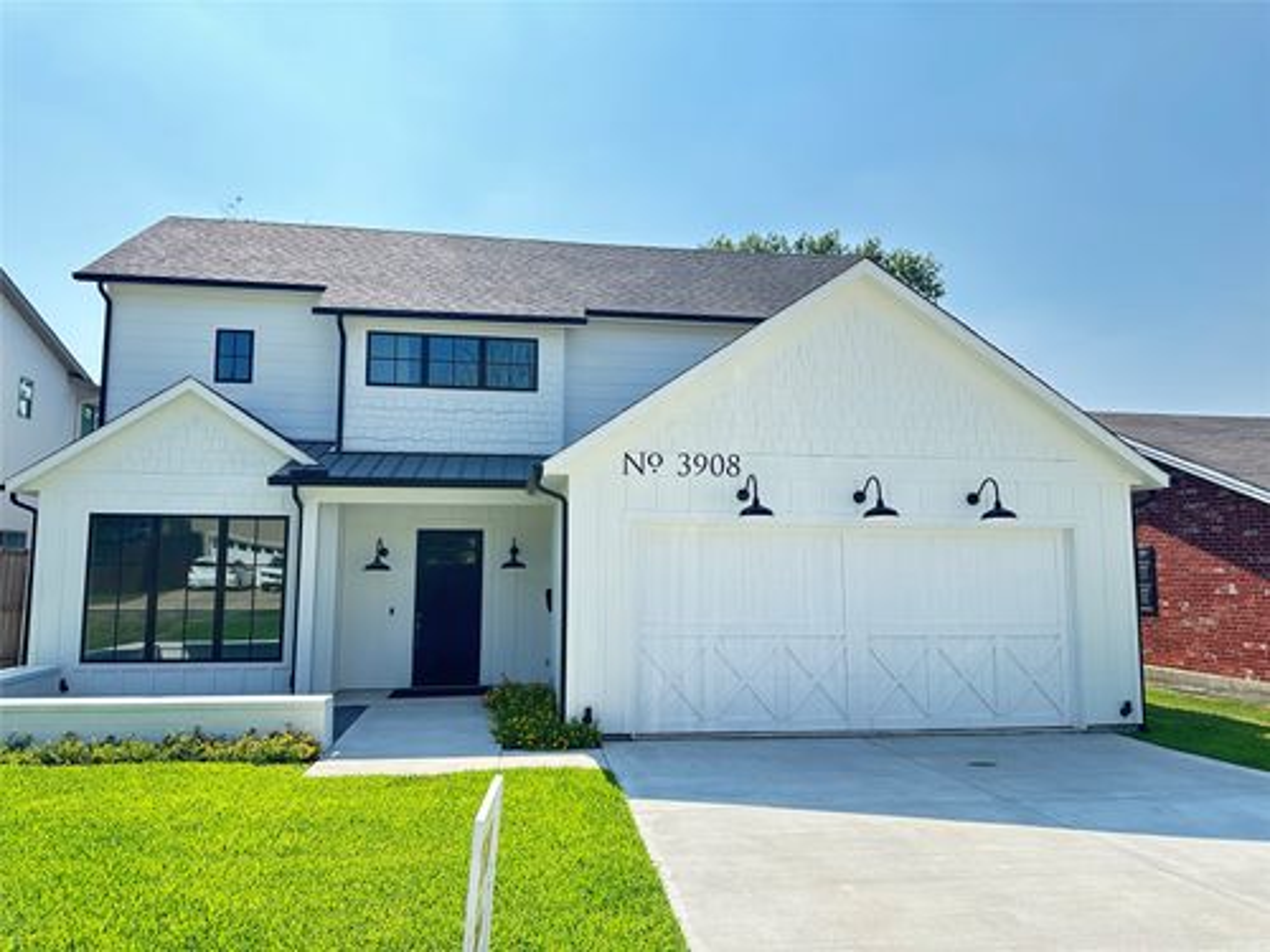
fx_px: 881
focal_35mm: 24
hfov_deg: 71.6
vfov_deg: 56.8
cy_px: 476
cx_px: 635
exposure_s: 1/1562
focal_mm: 6.86
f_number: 1.78
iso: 80
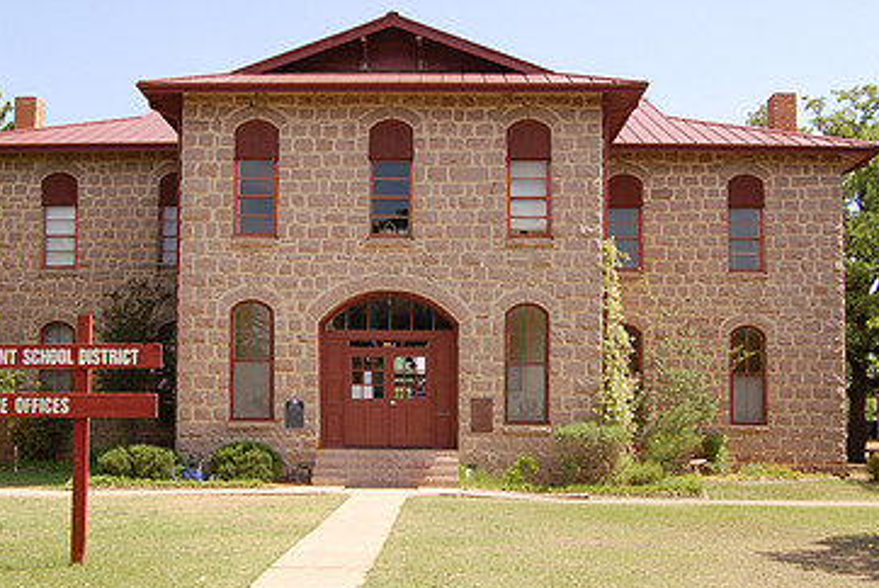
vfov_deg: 28.1
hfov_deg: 41.1
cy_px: 311
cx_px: 406
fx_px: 1173
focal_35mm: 48
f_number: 8
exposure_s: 1/250
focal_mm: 20
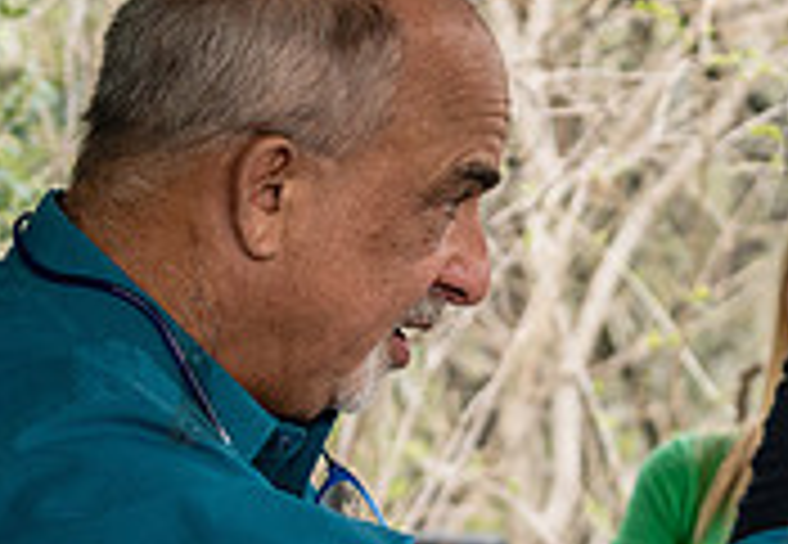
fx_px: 4959
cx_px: 737
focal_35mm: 224
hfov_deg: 9.0
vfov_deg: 6.3
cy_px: 571
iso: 640
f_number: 4
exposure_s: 1/320
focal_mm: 55
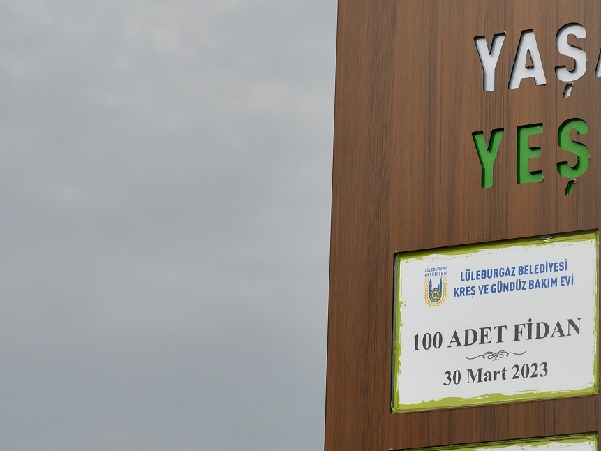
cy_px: 288
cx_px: 584
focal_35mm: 180
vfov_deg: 8.2
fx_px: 3126
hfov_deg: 10.9
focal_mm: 56
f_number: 8
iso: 125
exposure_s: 1/500
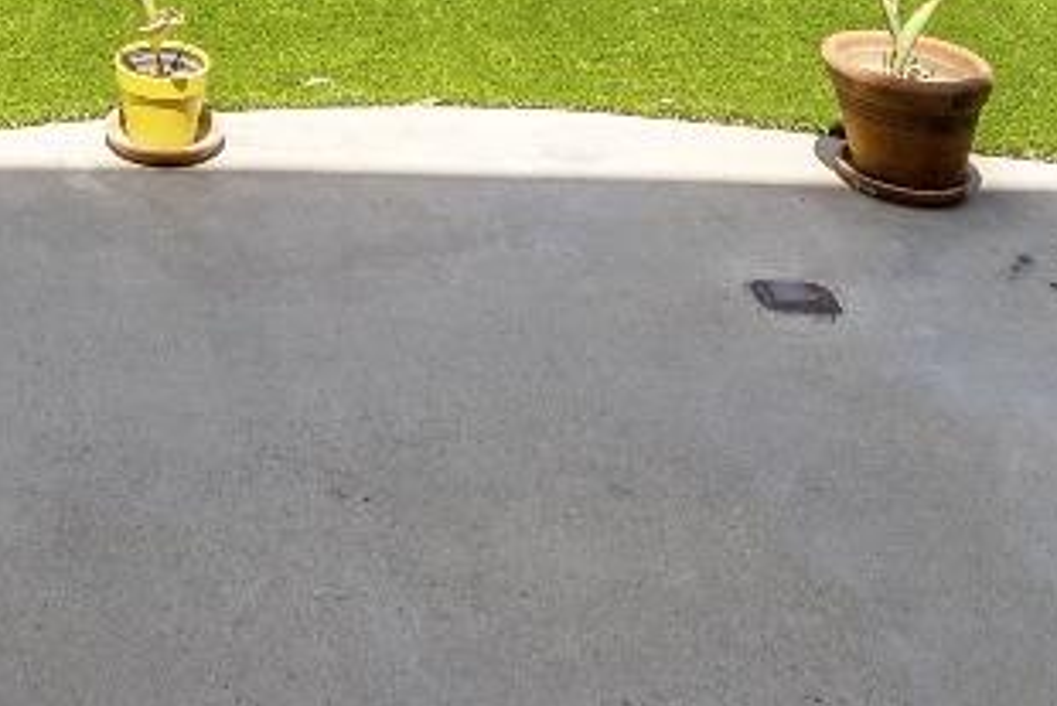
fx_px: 1704
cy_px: -798
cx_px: 34
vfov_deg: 16.3
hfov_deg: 32.1
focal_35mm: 58
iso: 100
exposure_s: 1/160
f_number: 10
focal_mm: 12
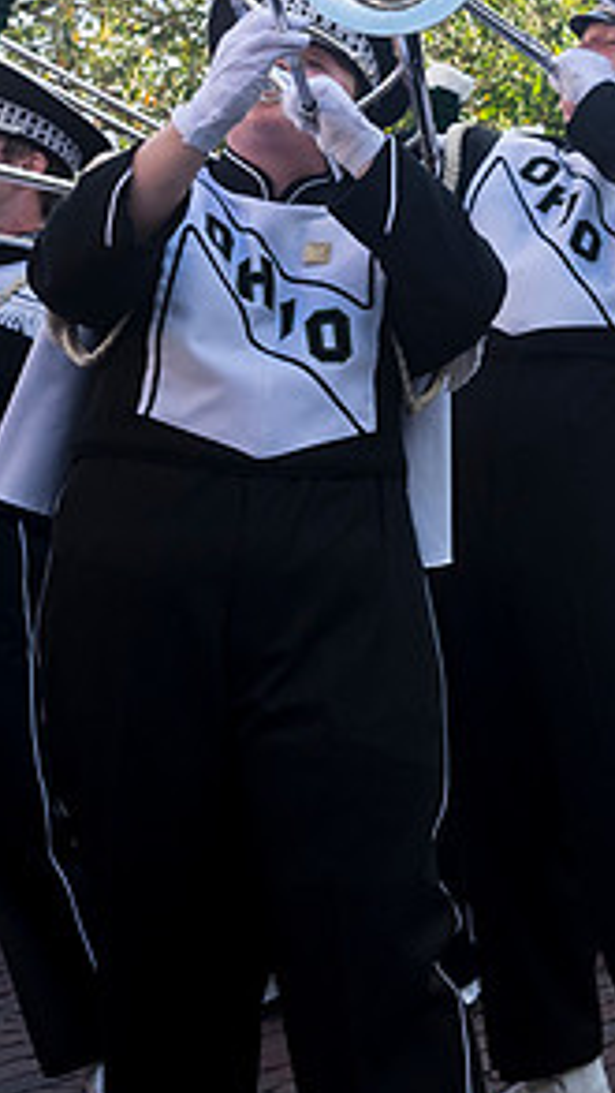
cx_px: 1044
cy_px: 405
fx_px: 2462
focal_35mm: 85
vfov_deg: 24.9
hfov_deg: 13.1
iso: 400
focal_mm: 27
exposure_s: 1/200
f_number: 7.1
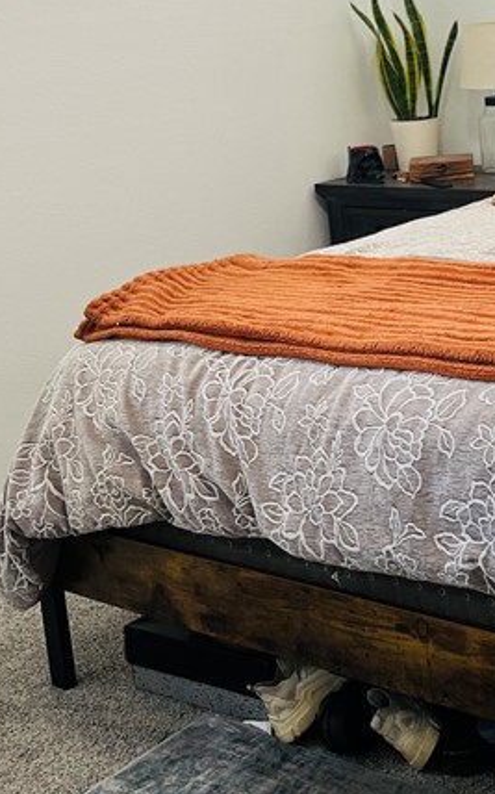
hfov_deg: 19.2
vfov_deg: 30.8
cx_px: 480
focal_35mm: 66
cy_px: 262
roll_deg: +4.9
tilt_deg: -12.4
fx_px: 1427
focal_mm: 5.1
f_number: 1.6
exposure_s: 1/120
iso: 125
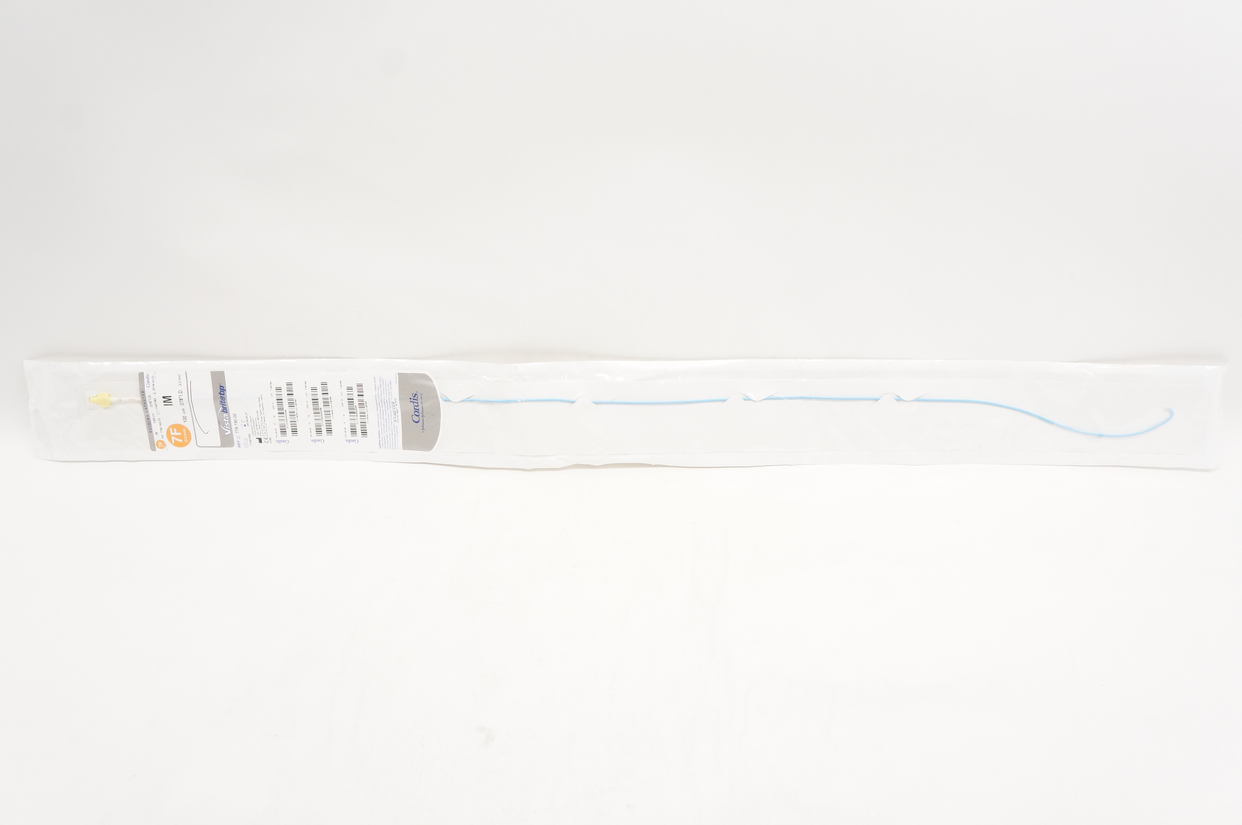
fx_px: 982
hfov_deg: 64.6
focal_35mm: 28
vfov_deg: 45.6
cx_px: 621
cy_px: 412
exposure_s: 1/200
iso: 1600
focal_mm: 19
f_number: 6.3
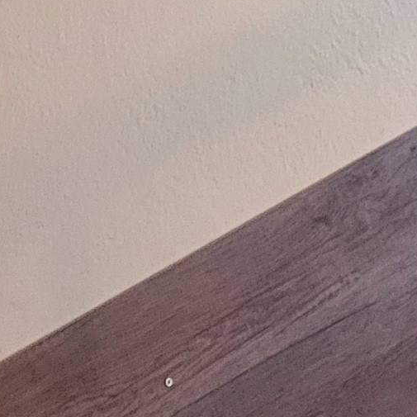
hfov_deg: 9.6
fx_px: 2480
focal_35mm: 182
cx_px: 124
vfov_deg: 9.5
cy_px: -75
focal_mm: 5.4
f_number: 1.8
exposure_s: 1/33.3
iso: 500
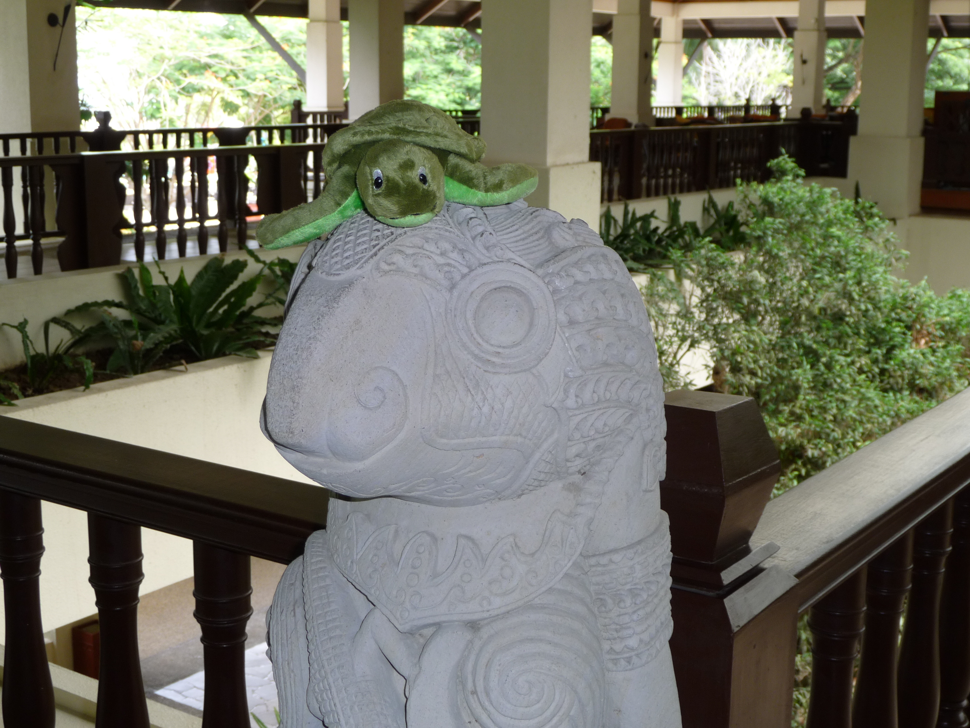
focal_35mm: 50
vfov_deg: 29.1
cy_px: 364
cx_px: 485
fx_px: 1401
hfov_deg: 38.2
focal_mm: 8.5
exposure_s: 1/30
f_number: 4.2
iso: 100
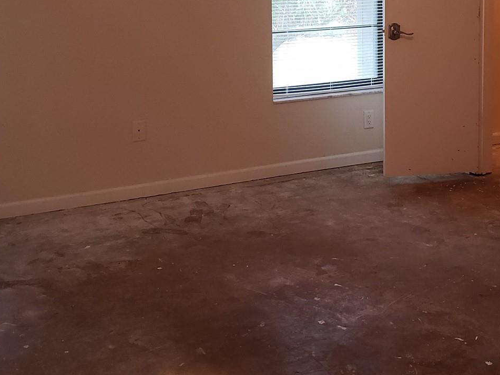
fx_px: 809
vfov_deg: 25.0
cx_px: 304
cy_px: 9
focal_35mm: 56
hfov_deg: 34.2
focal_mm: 4.3
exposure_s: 1/60
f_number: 2.4
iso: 250
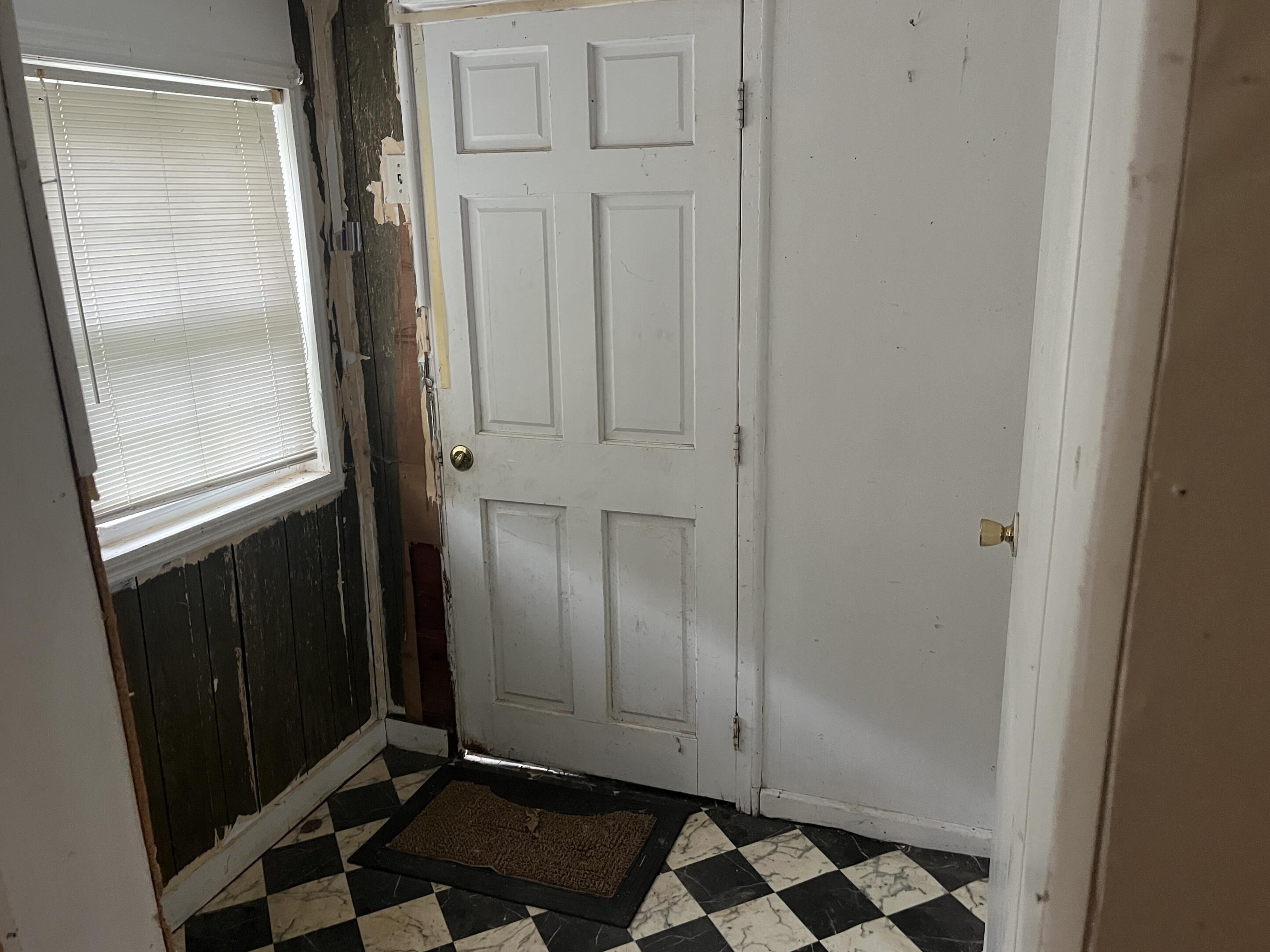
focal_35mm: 27
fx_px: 991
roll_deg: +1.5
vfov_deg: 51.4
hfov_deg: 65.3
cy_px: 476
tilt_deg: -14.5
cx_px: 652
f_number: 1.6
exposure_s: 1/60
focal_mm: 5.1
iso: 400
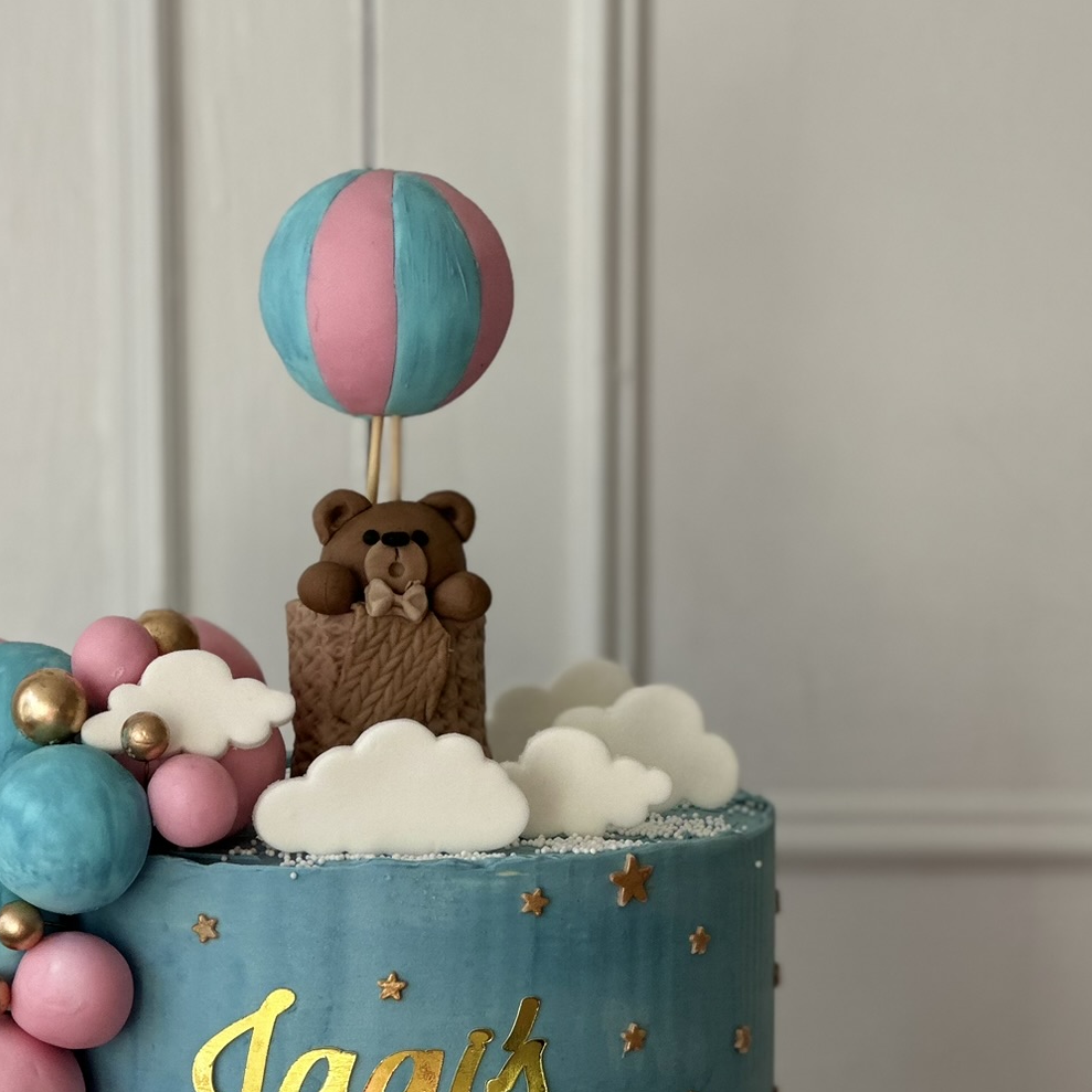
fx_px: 5032
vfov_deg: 12.3
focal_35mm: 141
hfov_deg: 12.4
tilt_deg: -8.3
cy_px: 929
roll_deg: +0.0
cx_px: 393
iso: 32
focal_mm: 9
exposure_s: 1/121
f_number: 2.8
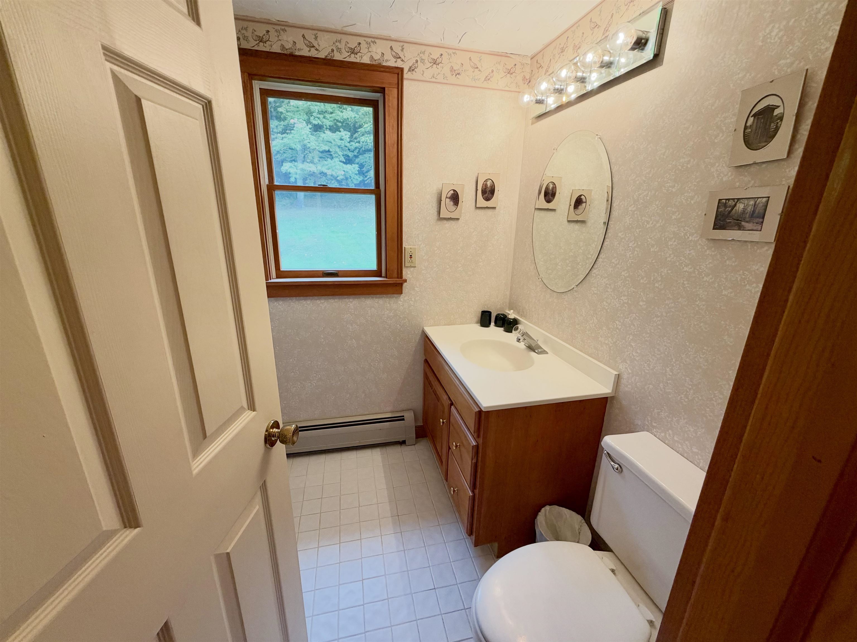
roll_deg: -0.9
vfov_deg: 85.7
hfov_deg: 102.1
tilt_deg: -16.4
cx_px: 428
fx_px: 347
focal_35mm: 14
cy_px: 321
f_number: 2.2
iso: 200
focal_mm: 2.22
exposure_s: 1/60
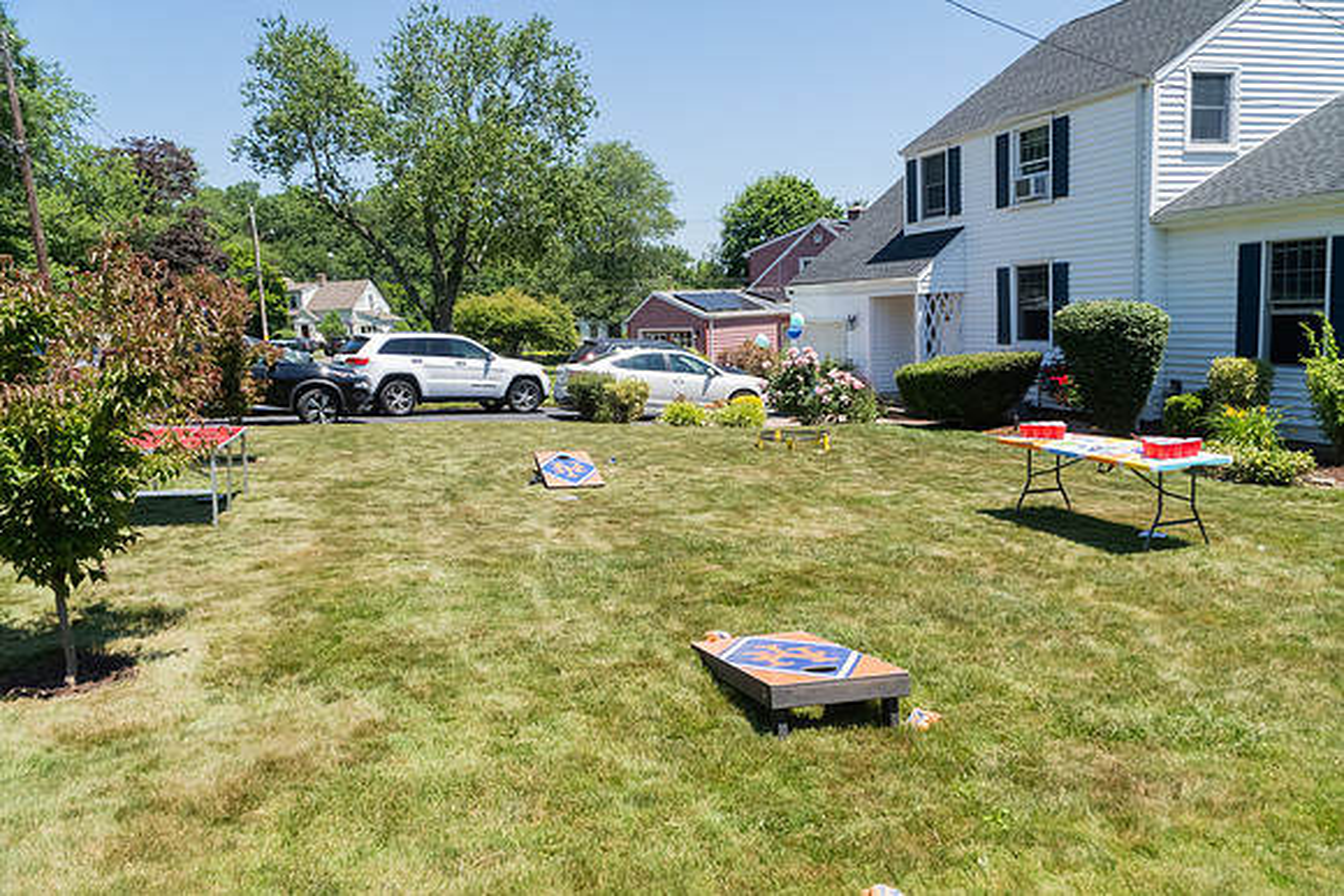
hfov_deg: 67.4
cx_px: 672
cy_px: 448
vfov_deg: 48.0
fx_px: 1008
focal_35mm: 27
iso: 2000
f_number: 8
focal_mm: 18
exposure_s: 1/2000
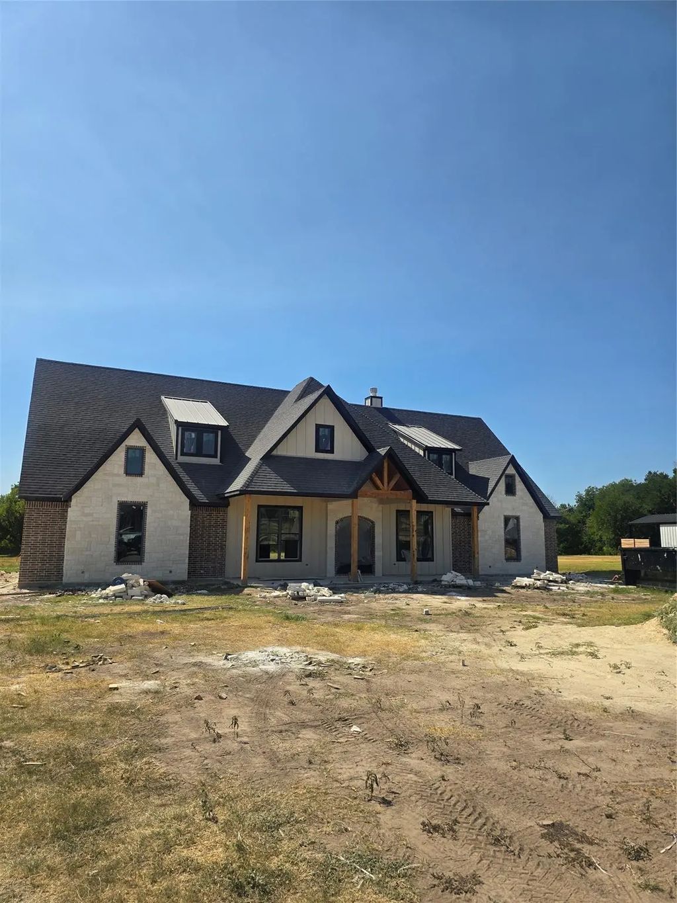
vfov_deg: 73.9
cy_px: 452
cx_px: 338
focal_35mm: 23
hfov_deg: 58.9
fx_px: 600
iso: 12
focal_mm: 6.3
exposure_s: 1/1084
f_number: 1.7
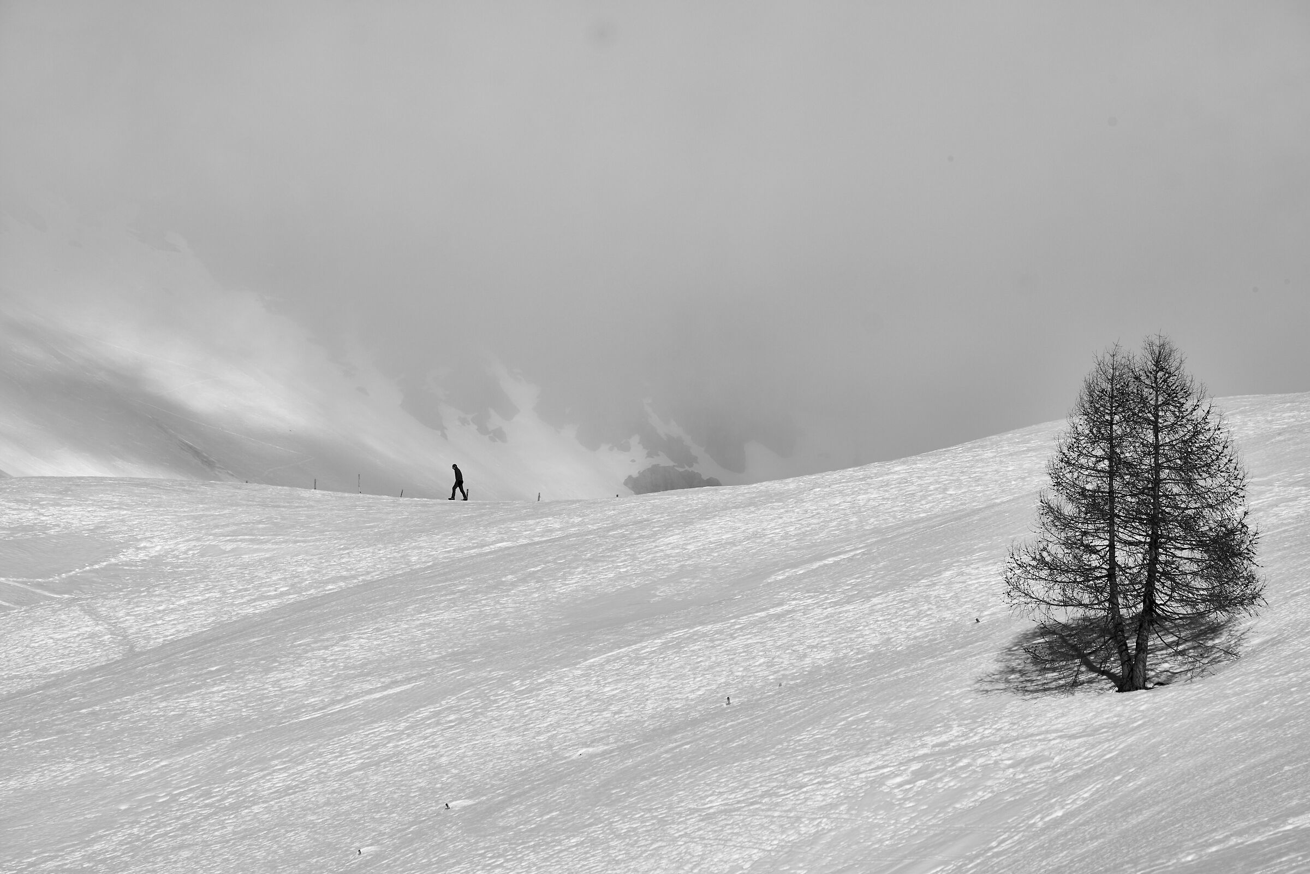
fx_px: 10916
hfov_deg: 6.9
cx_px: 655
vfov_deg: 4.6
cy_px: 437
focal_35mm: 300
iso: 200
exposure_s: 1/500
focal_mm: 200
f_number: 11
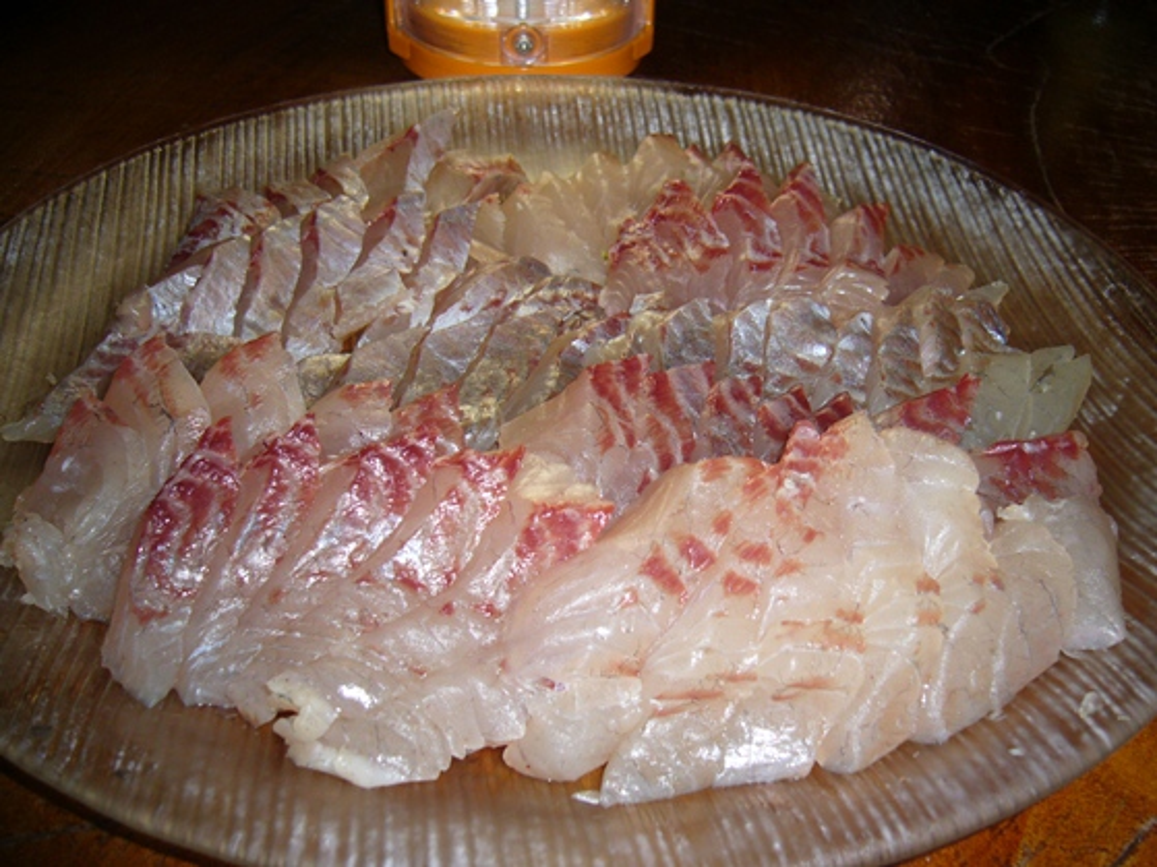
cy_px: 434
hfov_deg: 52.6
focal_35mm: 35
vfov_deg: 40.7
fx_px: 1170
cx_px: 578
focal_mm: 5.8
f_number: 2.8
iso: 80
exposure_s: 1/60
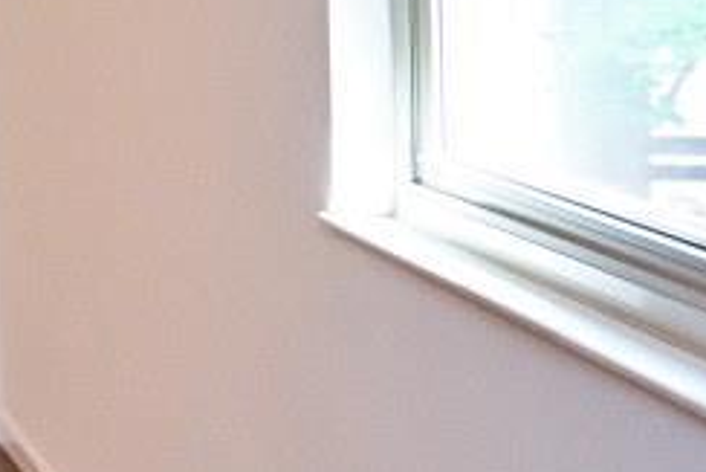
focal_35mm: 86
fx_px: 1687
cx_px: -1186
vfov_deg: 15.1
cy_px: -174
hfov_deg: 13.2
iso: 1800
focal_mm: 14
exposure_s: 1/60
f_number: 4
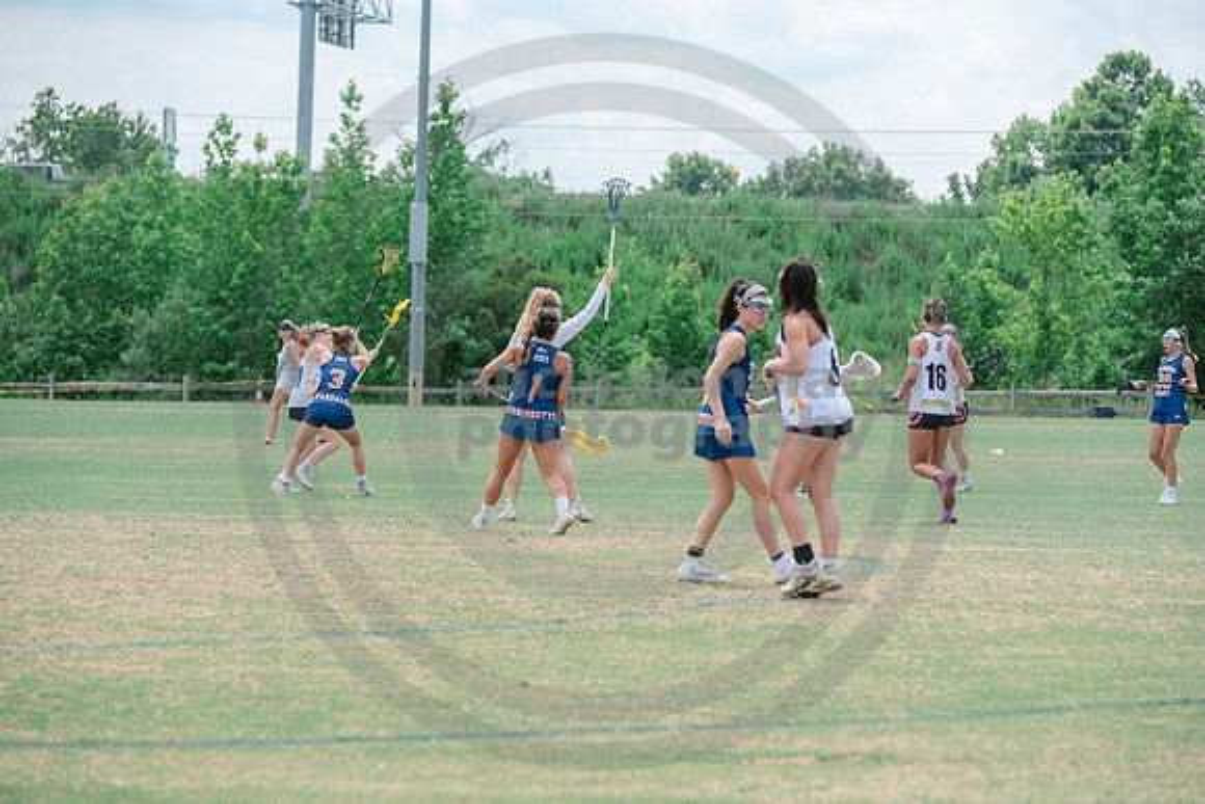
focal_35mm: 165
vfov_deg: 8.3
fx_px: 5524
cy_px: 402
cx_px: 602
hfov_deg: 12.4
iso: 400
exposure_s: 1/1600
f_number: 5
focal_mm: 165
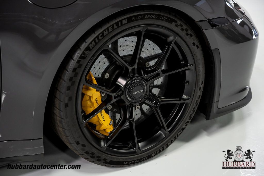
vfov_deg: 22.3
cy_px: 88
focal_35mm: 61
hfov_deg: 32.9
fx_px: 447
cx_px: 132
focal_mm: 61
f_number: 4
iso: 800
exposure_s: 1/60
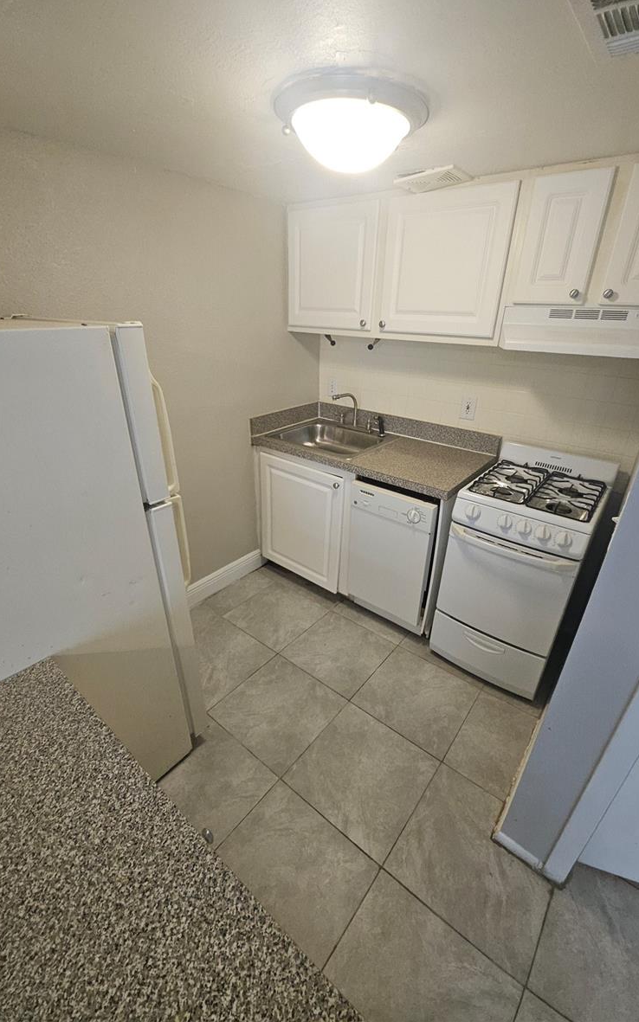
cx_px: 325
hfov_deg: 78.6
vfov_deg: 105.3
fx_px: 390
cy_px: 504
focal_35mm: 14
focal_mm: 1.7
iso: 320
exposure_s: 1/60
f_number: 2.2
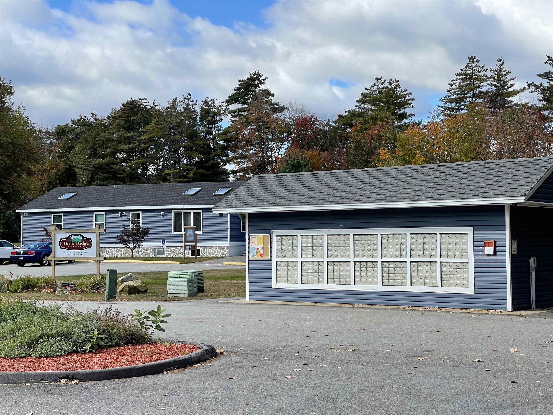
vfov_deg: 22.9
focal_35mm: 64
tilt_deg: +2.5
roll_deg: +0.1
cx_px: 276
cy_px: 208
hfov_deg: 30.3
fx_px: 1022
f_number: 2.2
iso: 20
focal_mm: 7.5
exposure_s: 1/903
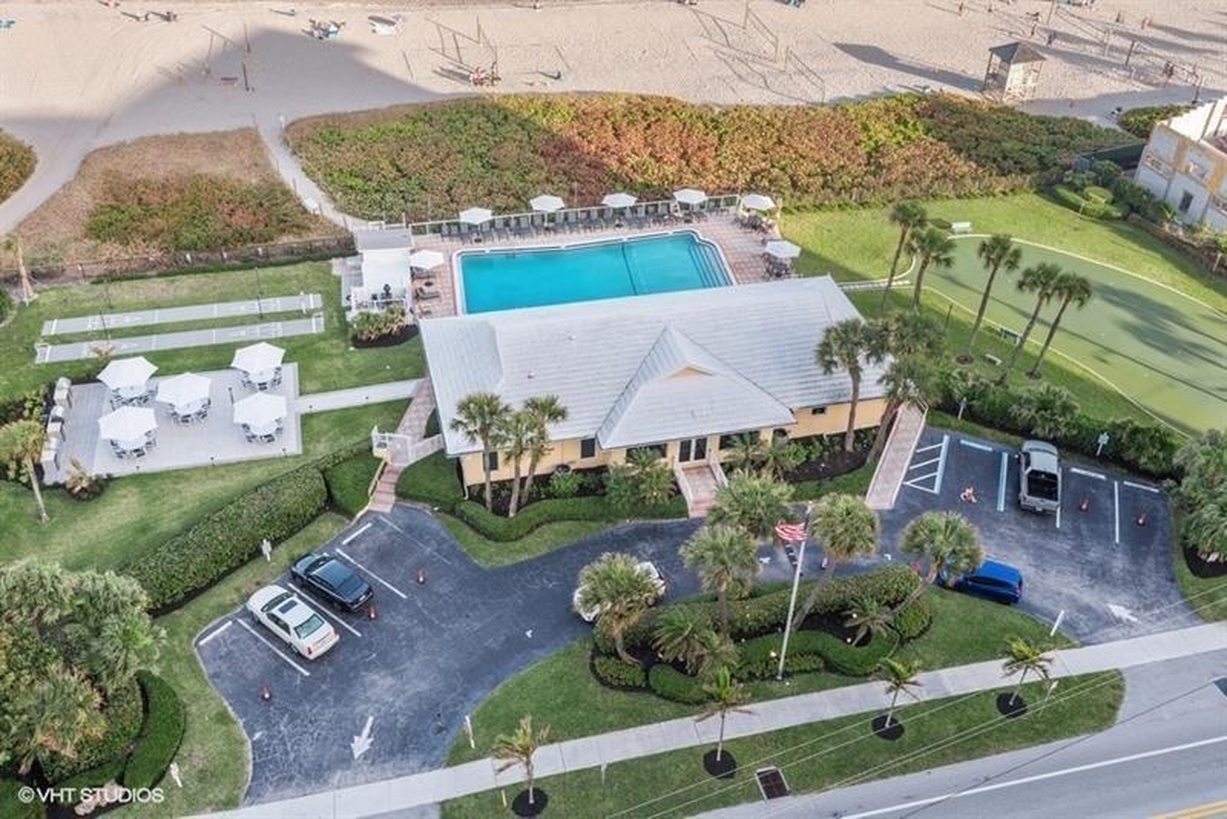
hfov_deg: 58.7
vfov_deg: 41.1
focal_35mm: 32
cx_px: 614
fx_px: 1091
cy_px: 410
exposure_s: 1/160
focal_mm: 32
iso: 250
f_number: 8
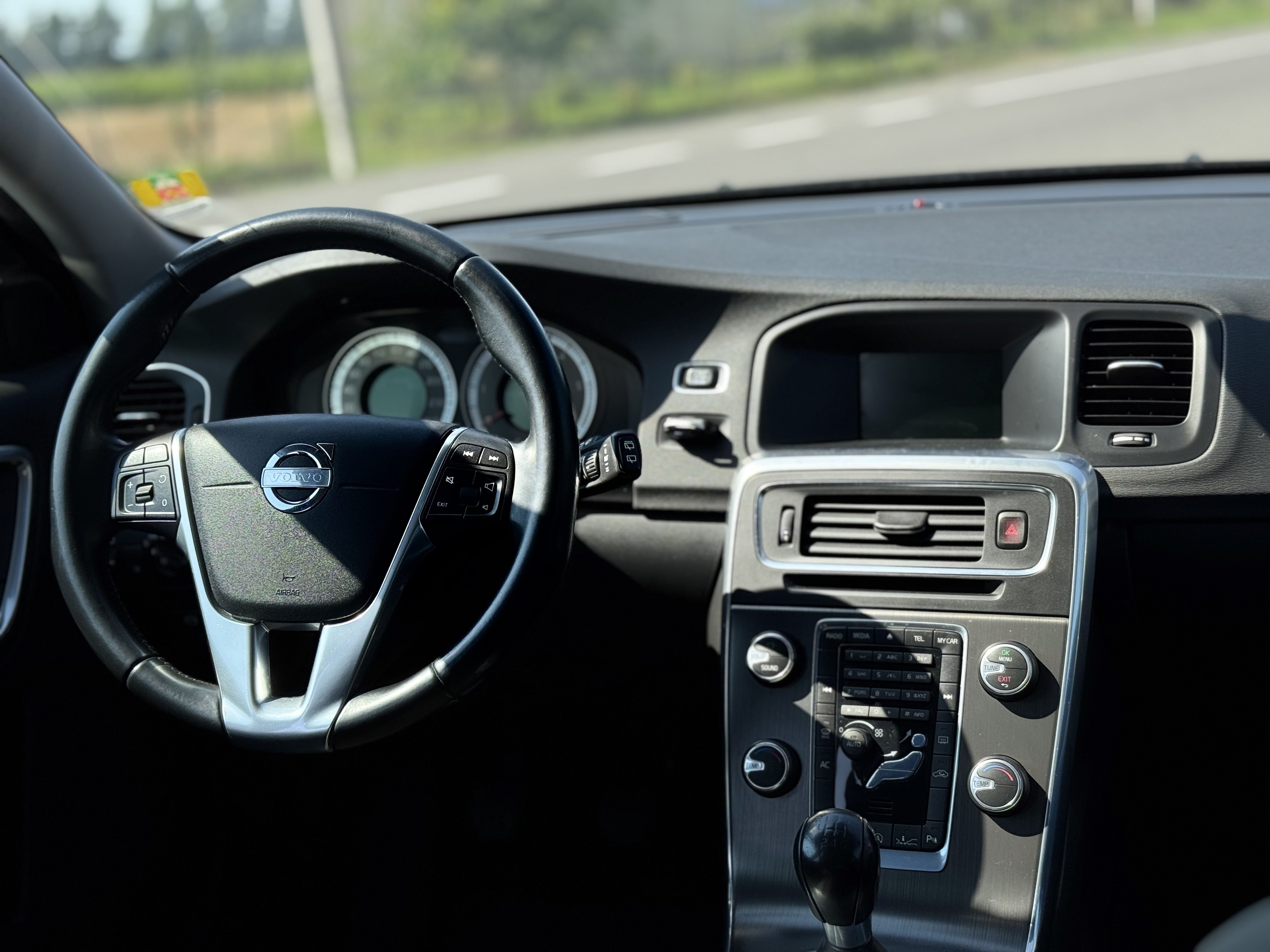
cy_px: 476
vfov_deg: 30.3
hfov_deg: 39.7
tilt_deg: -14.3
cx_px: 635
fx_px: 1761
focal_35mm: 48
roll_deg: +5.7
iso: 64
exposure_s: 1/1818
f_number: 1.78
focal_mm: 6.76
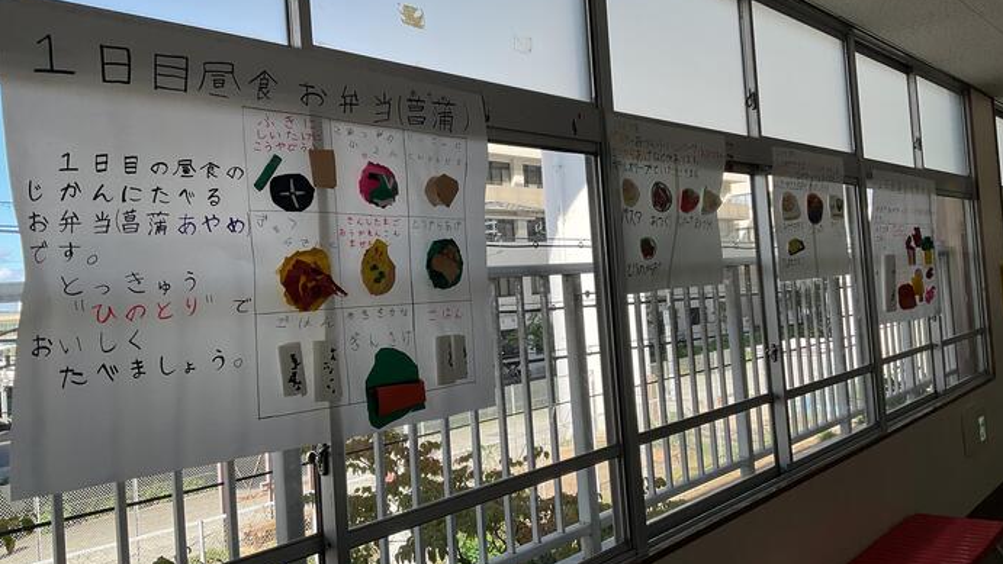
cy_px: 268
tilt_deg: -0.7
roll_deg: +4.8
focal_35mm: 32
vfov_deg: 36.7
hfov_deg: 61.0
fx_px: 851
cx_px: 505
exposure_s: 1/478
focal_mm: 3
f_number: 1.8
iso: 16
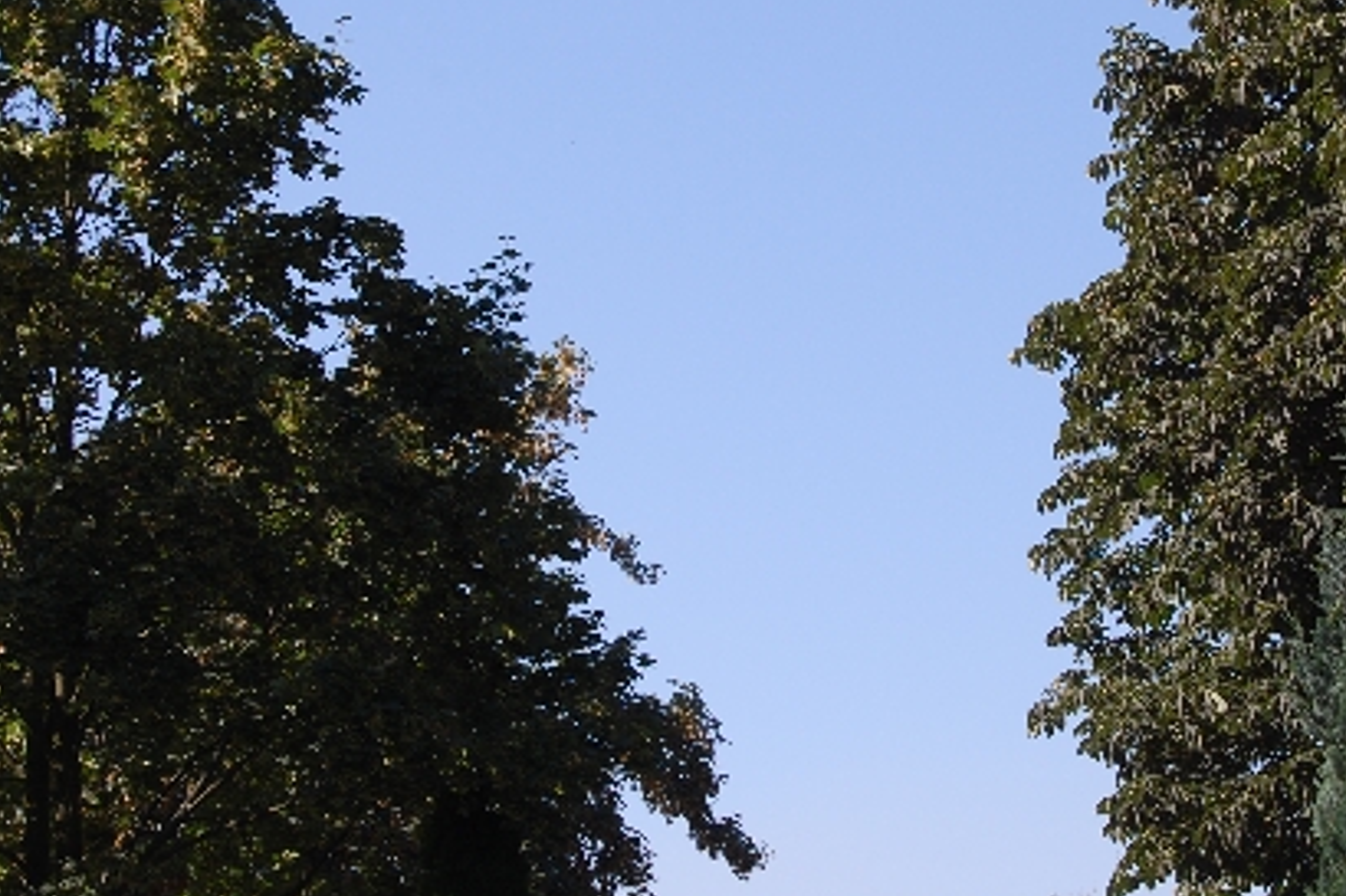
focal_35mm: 129
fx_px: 4813
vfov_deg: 10.6
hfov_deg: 15.9
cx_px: 745
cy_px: 266
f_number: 8
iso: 200
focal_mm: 55
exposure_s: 1/250
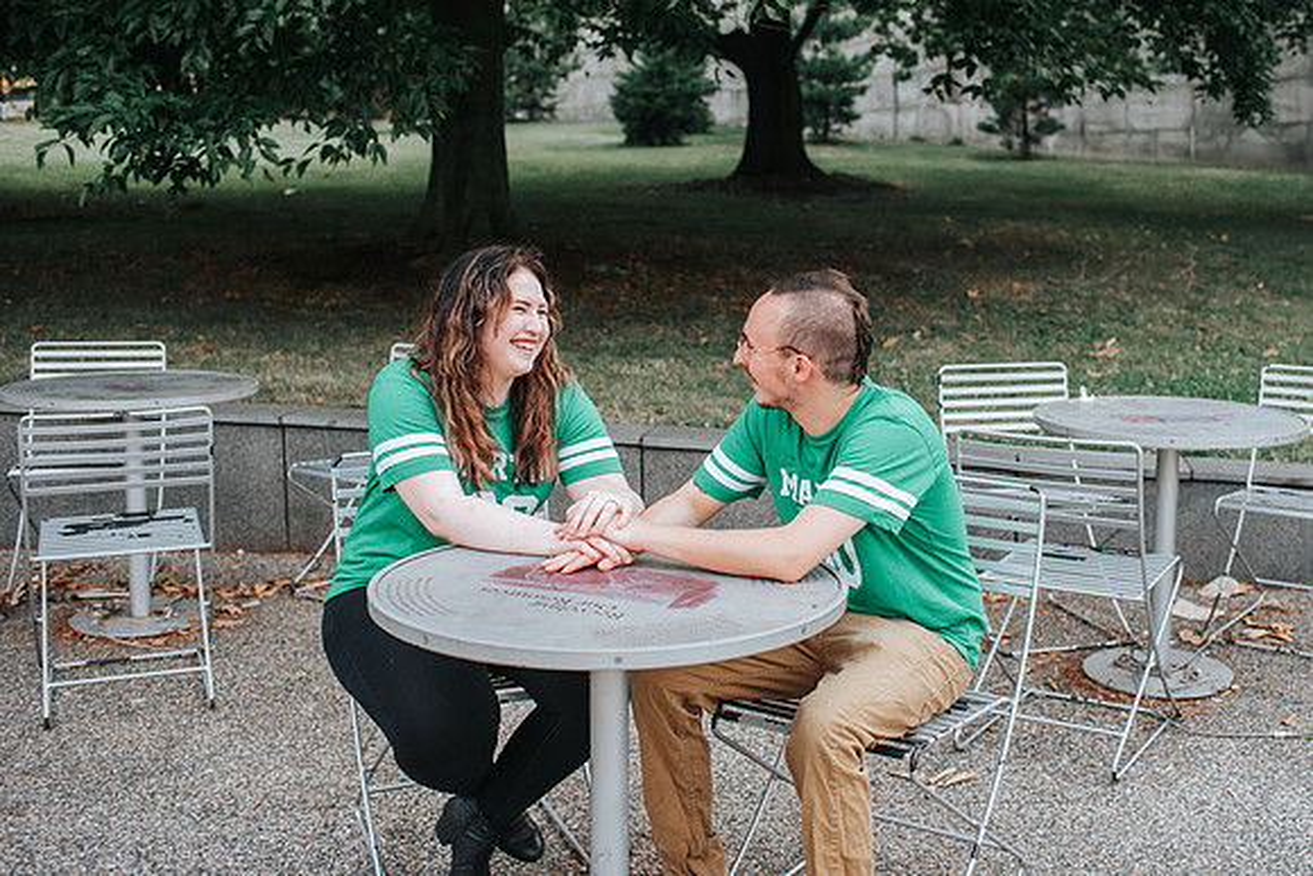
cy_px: 357
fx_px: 1518
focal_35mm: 42
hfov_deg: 46.6
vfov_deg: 32.1
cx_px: 778
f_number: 3.2
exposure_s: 1/800
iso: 900
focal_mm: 35
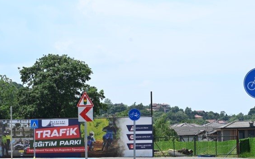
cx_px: 18
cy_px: 130
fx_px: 855
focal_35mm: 123
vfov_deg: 10.6
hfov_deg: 16.7
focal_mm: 59
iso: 400
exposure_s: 1/640
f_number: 10
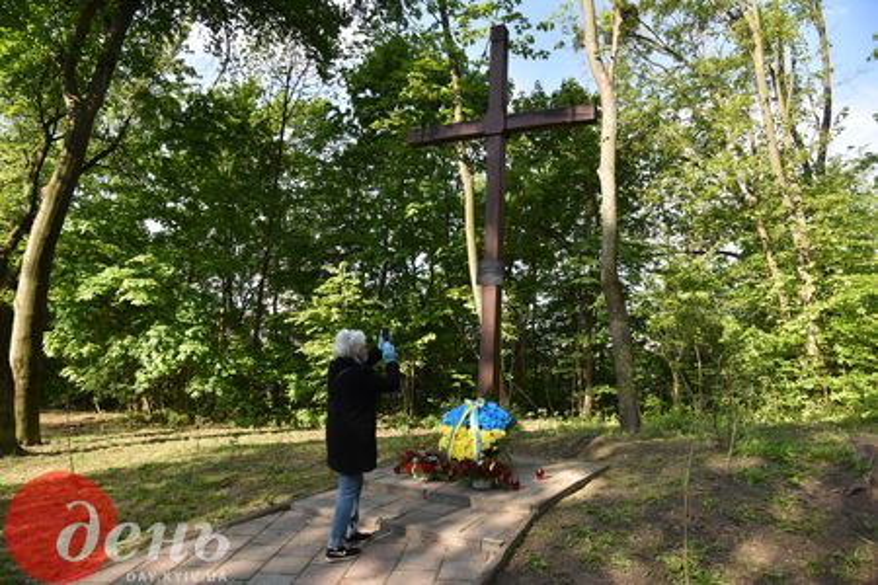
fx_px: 585
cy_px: 292
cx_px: 439
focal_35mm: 24
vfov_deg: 53.1
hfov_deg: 73.7
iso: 500
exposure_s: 1/1000
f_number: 5
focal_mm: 24
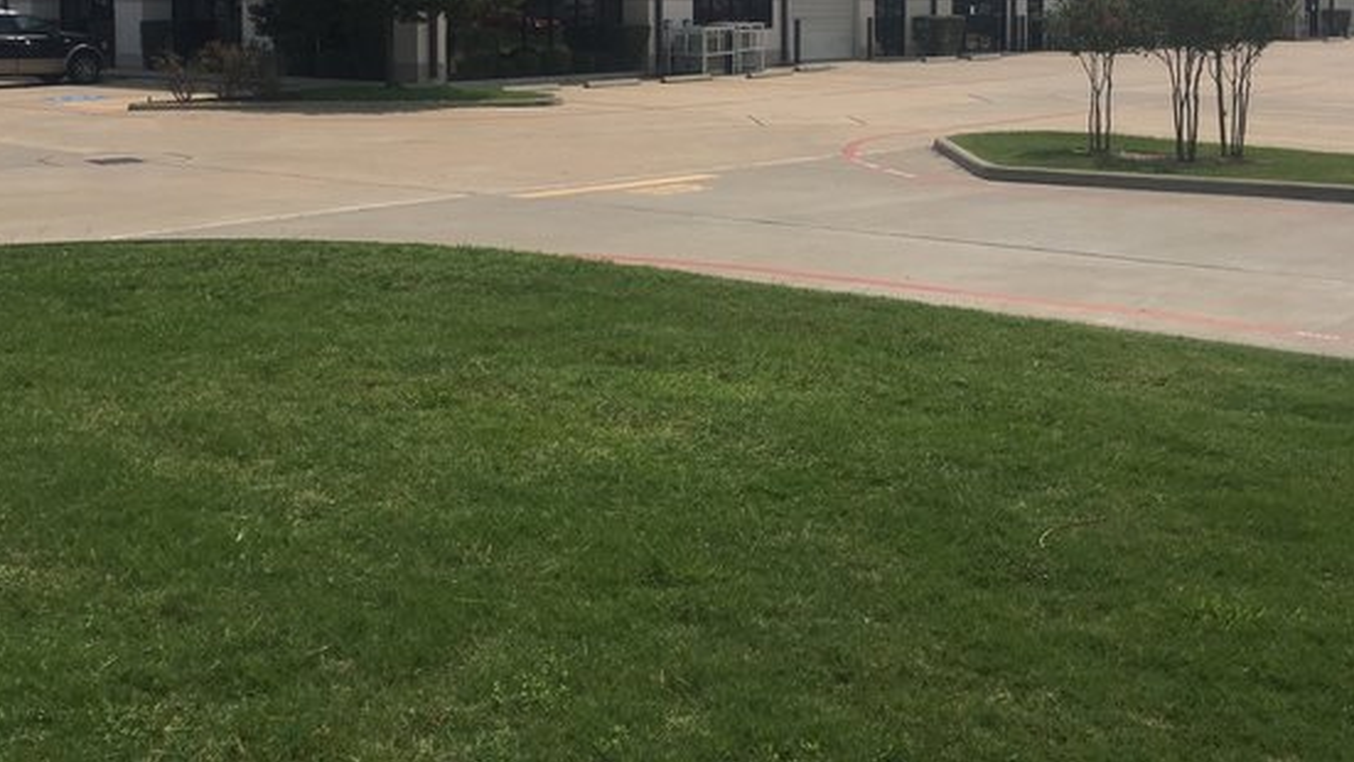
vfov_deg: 26.1
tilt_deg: -2.3
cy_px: 57
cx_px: 575
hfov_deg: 46.2
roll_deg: -1.0
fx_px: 1580
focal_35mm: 44
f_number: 2.2
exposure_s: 1/2849
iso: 25
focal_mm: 4.15
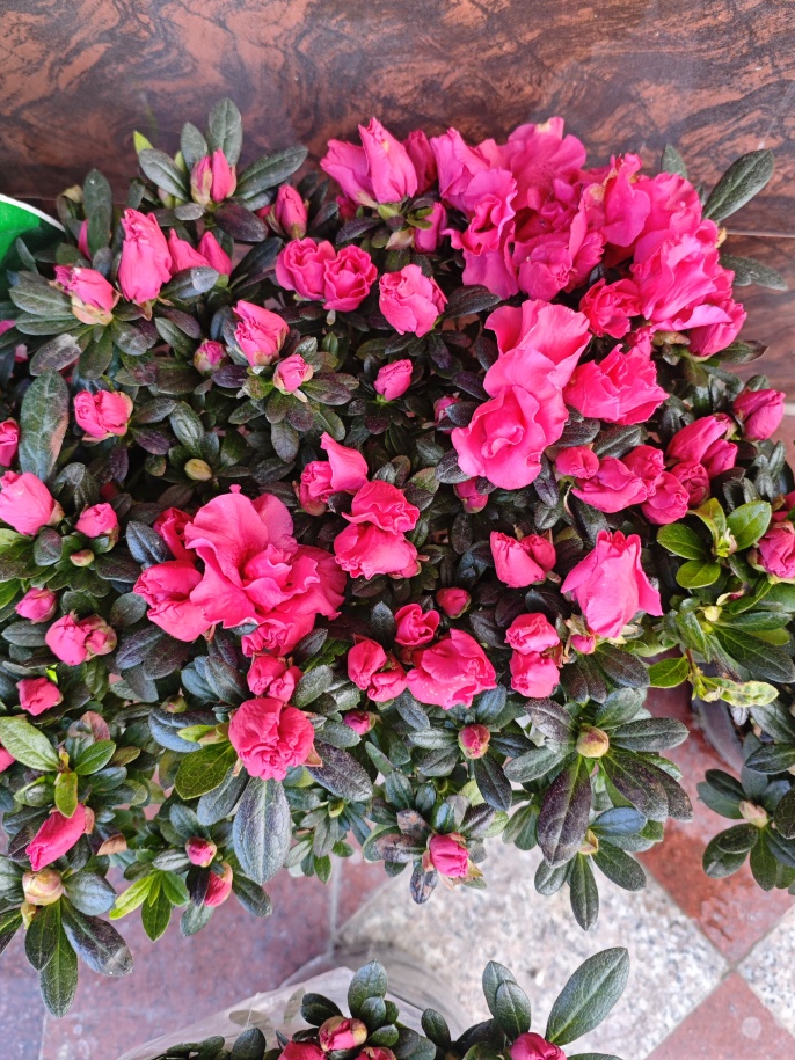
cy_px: 495
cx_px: 386
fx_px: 858
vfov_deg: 63.4
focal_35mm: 28
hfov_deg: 49.7
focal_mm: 5.84
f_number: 1.6
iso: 80
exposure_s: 1/100
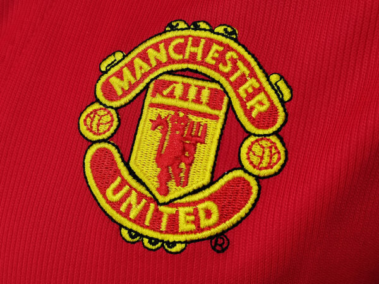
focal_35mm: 40
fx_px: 438
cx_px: 190
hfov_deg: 46.8
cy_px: 142
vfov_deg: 36.0
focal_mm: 5.58
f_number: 1.8
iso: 125
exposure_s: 1/60
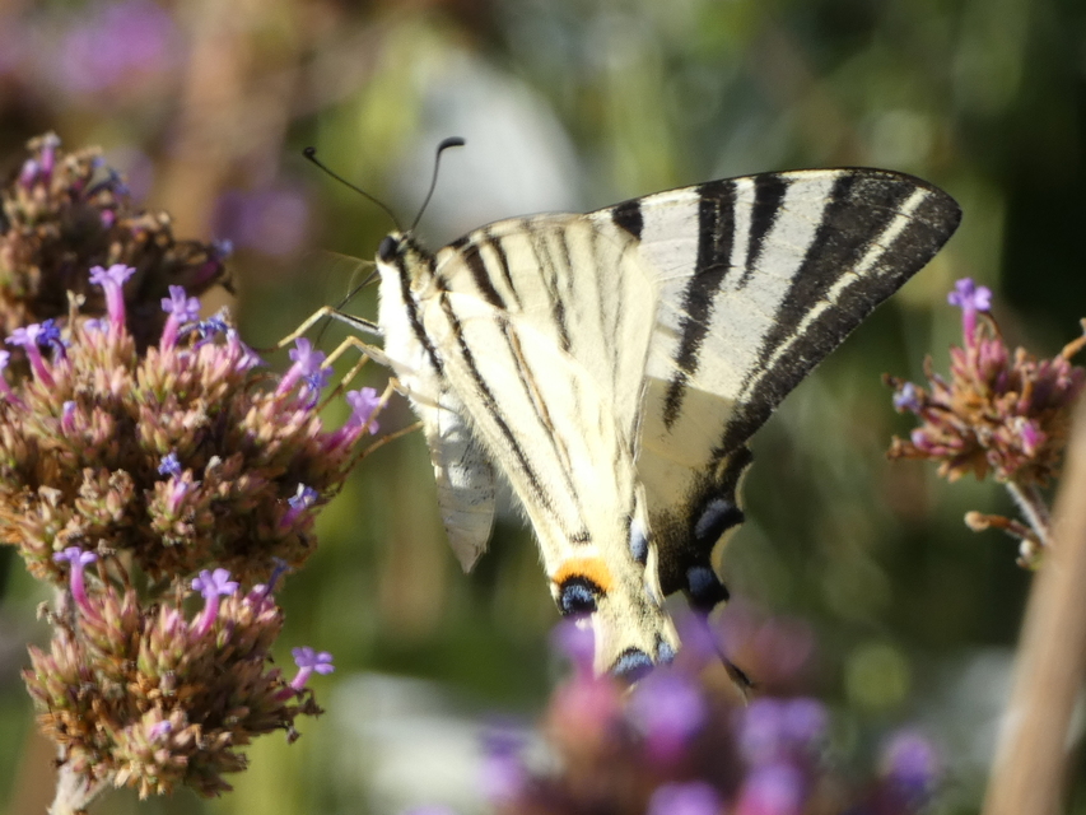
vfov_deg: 4.1
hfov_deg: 5.5
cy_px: 408
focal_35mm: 362
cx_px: 543
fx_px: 11359
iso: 80
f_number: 5.6
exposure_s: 1/80
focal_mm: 64.9
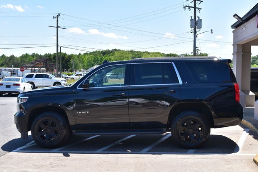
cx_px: 129
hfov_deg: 42.3
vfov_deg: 28.9
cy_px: 86
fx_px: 333
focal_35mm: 46
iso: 400
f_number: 11
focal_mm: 31
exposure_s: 1/400
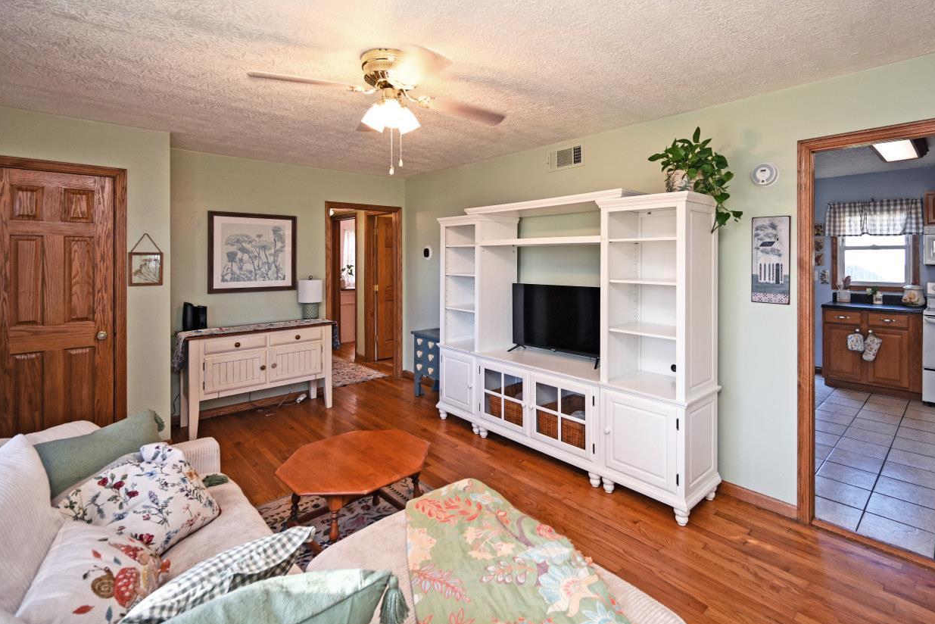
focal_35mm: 17
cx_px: 517
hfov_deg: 92.9
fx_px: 442
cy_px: 257
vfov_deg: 69.9
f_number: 4
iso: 360
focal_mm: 14
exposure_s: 1/60
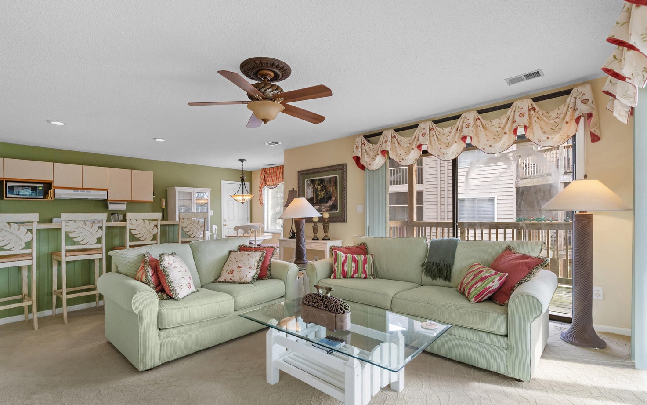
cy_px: 215
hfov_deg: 94.4
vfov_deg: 67.9
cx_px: 322
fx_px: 300
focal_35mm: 17
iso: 1000
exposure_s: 1/15
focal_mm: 16
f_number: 8
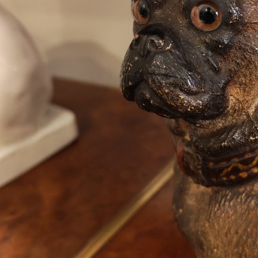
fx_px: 464
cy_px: 65
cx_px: 212
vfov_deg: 30.6
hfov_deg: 30.2
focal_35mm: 55
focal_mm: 6.12
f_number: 1.9
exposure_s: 1/33
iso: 2500
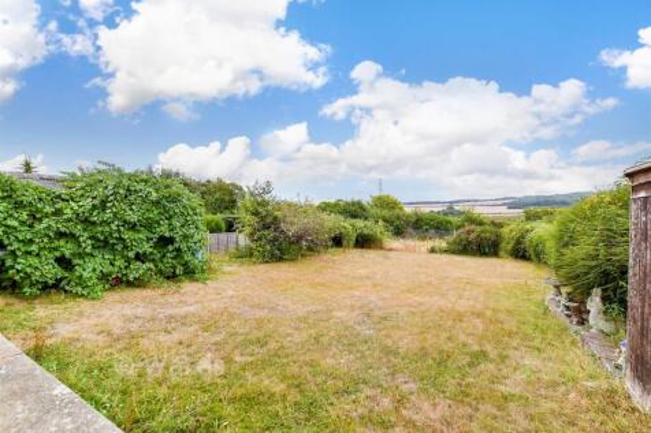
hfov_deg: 71.5
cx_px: 326
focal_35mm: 25
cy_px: 216
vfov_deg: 51.3
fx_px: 452
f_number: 8
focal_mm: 17
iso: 320
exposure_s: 1/400
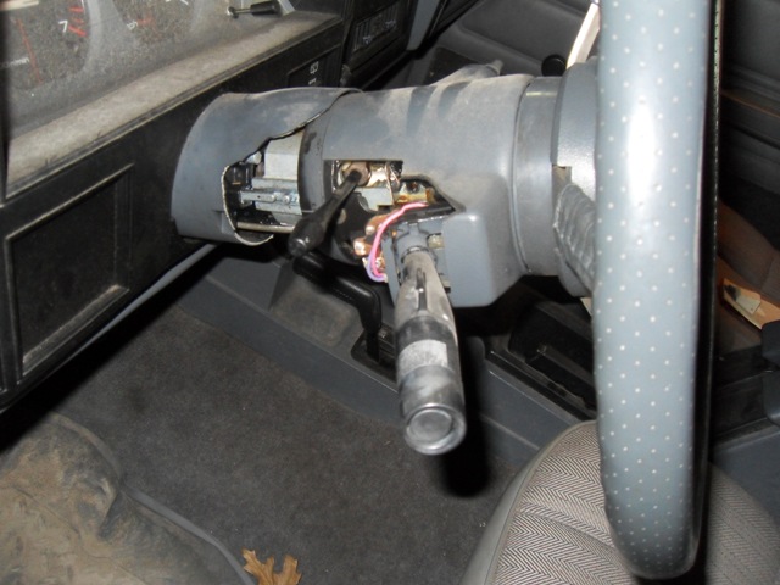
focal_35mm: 35
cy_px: 292
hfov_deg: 52.6
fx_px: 789
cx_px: 390
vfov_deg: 40.7
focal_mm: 6.3
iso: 400
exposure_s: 1/45
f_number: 3.5
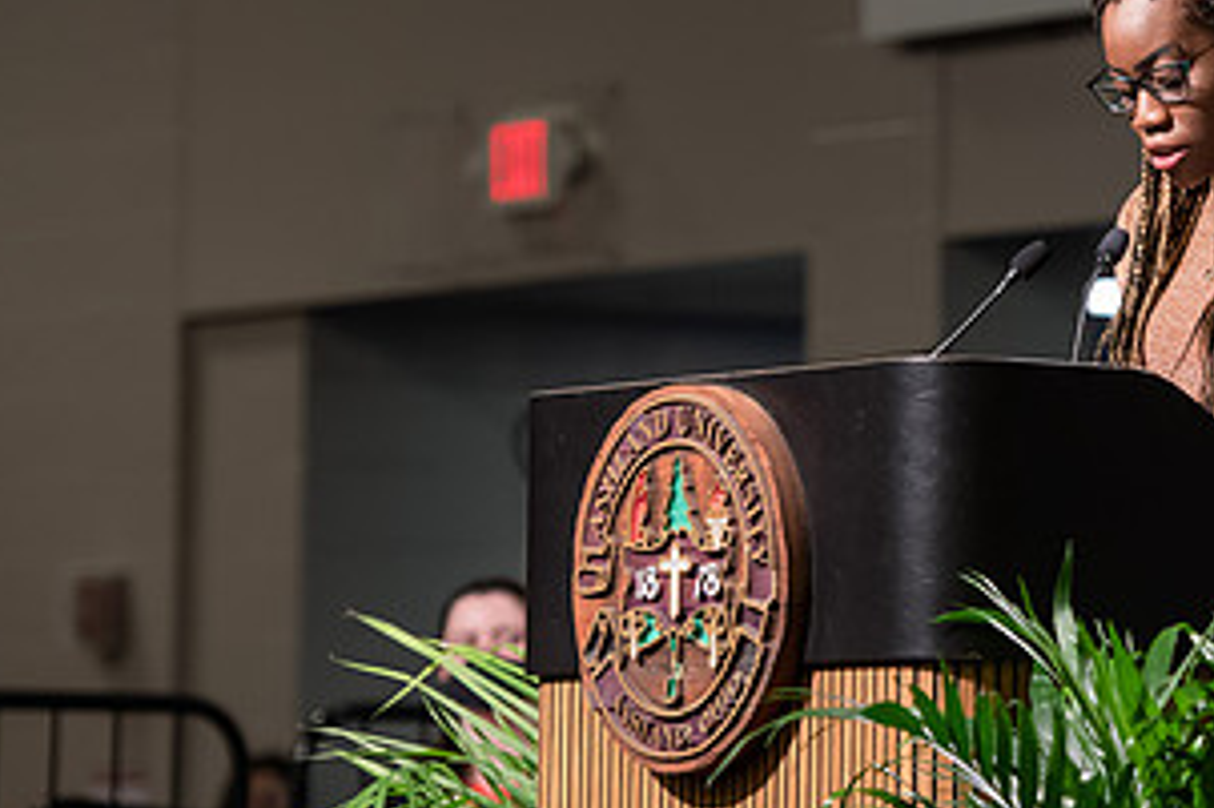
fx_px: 8426
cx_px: 1041
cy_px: 344
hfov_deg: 8.2
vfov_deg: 5.5
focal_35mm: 250
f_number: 3.5
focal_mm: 130
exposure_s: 1/200
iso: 1250
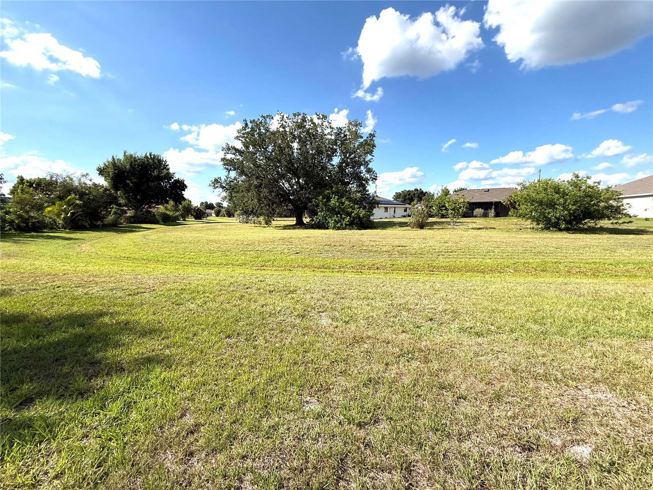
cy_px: 245
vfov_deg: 85.7
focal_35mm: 14
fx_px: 264
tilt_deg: -7.2
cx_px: 326
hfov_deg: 102.1
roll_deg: +0.8
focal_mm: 2.22
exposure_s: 1/1572
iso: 50
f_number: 2.2
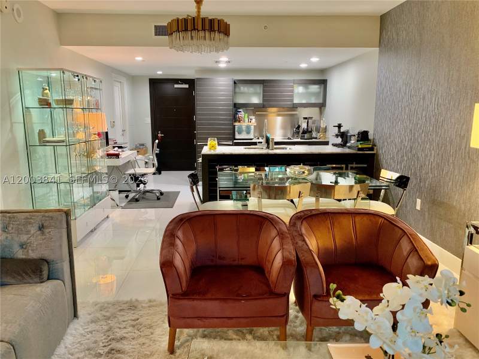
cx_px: 240
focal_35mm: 26
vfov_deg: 53.1
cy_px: 180
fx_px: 360
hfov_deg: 67.3
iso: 320
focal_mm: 4.25
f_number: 1.8
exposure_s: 1/60
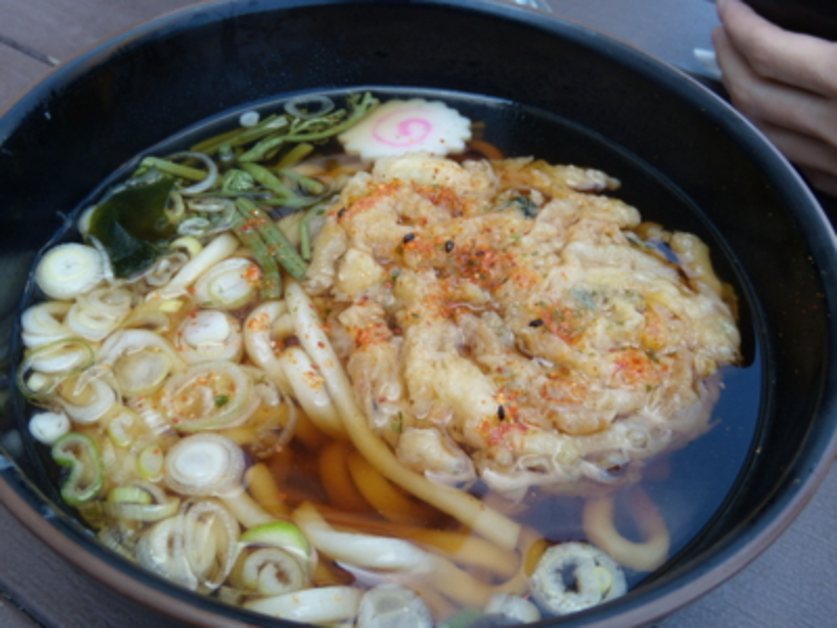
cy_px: 314
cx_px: 418
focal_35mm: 36
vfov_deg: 39.7
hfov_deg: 51.4
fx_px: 870
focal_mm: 6.4
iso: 80
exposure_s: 1/60
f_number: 3.6
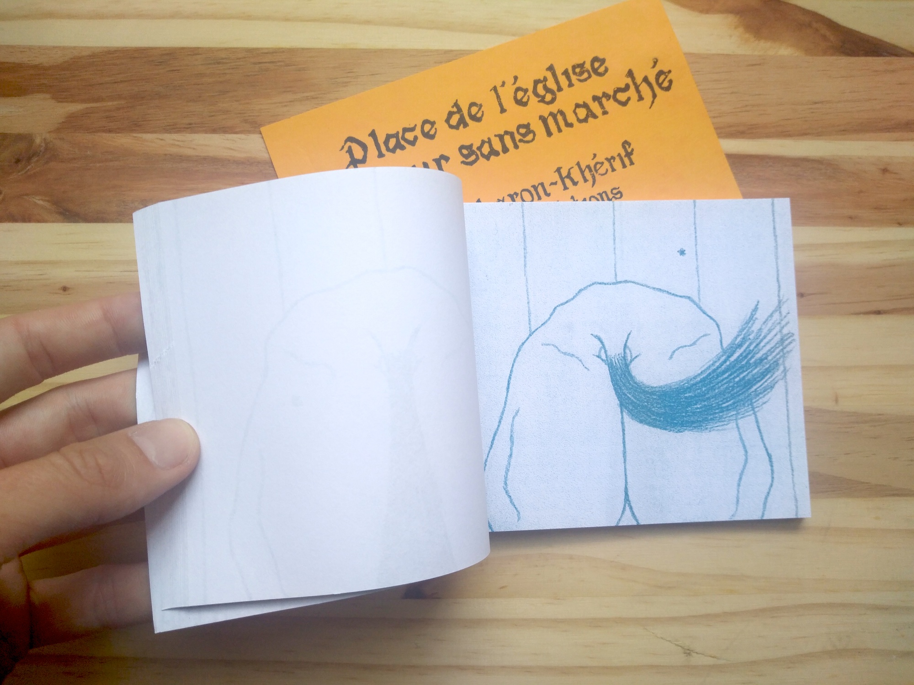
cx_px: 457
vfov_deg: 53.1
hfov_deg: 67.3
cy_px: 342
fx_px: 687
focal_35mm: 26
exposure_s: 1/173
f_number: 2
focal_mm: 3.52
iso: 100
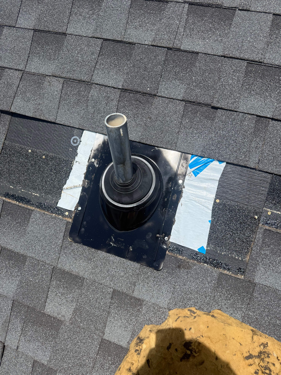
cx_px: 140
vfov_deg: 71.6
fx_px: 260
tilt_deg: -55.0
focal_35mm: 24
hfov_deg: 56.8
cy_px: 188
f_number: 1.78
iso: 125
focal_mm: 6.76
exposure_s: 1/6173
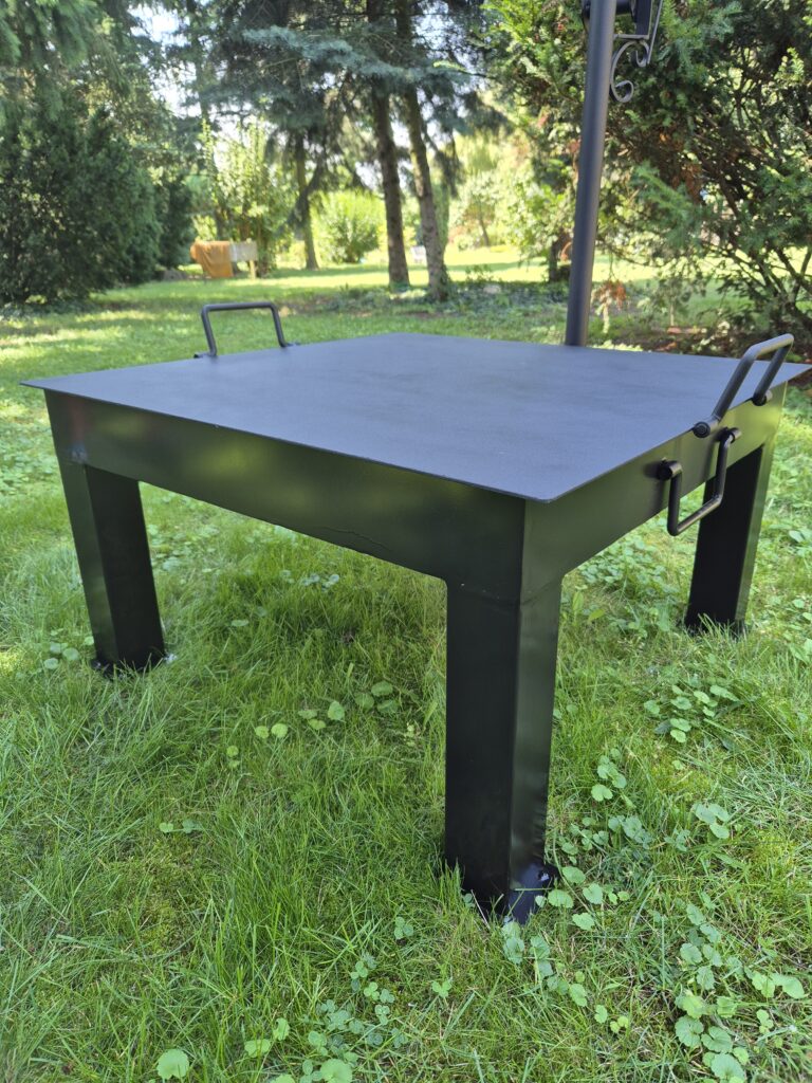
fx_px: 719
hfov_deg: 58.9
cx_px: 406
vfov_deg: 73.9
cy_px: 542
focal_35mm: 23
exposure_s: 1/180
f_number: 1.8
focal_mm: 5.4
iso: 50
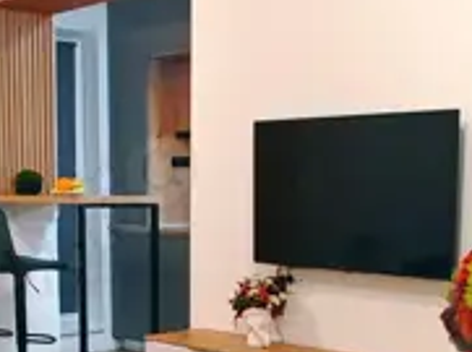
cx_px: 219
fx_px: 980
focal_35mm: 72
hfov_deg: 27.1
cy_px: 383
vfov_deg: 19.5
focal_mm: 1.82
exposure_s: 1/50
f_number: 2
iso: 500
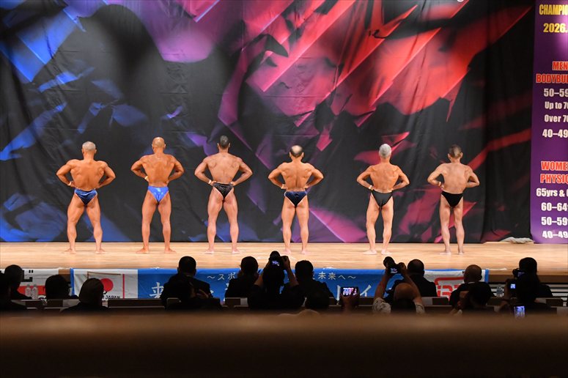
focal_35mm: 102
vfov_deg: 13.4
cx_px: 284
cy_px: 189
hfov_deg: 20.0
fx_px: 1609
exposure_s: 1/400
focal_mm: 68
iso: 7200
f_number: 5.6
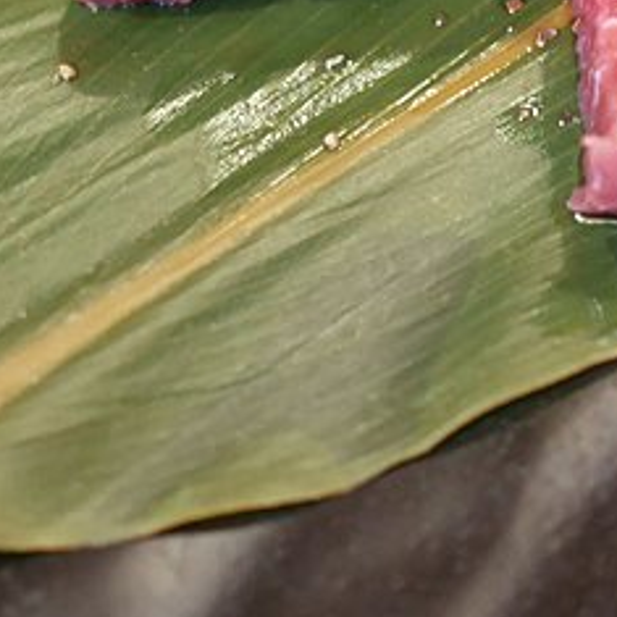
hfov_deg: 9.2
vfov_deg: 9.1
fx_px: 3791
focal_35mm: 188
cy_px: -245
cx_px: 667
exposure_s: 1/60
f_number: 1.8
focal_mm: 25
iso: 500
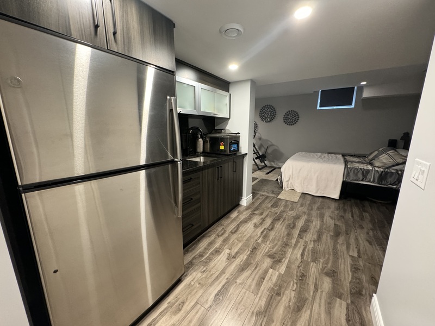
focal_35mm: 14
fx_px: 176
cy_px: 163
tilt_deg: -11.3
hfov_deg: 102.1
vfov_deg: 85.7
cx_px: 218
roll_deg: -0.3
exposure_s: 1/60
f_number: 2.2
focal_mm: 2.22
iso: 500
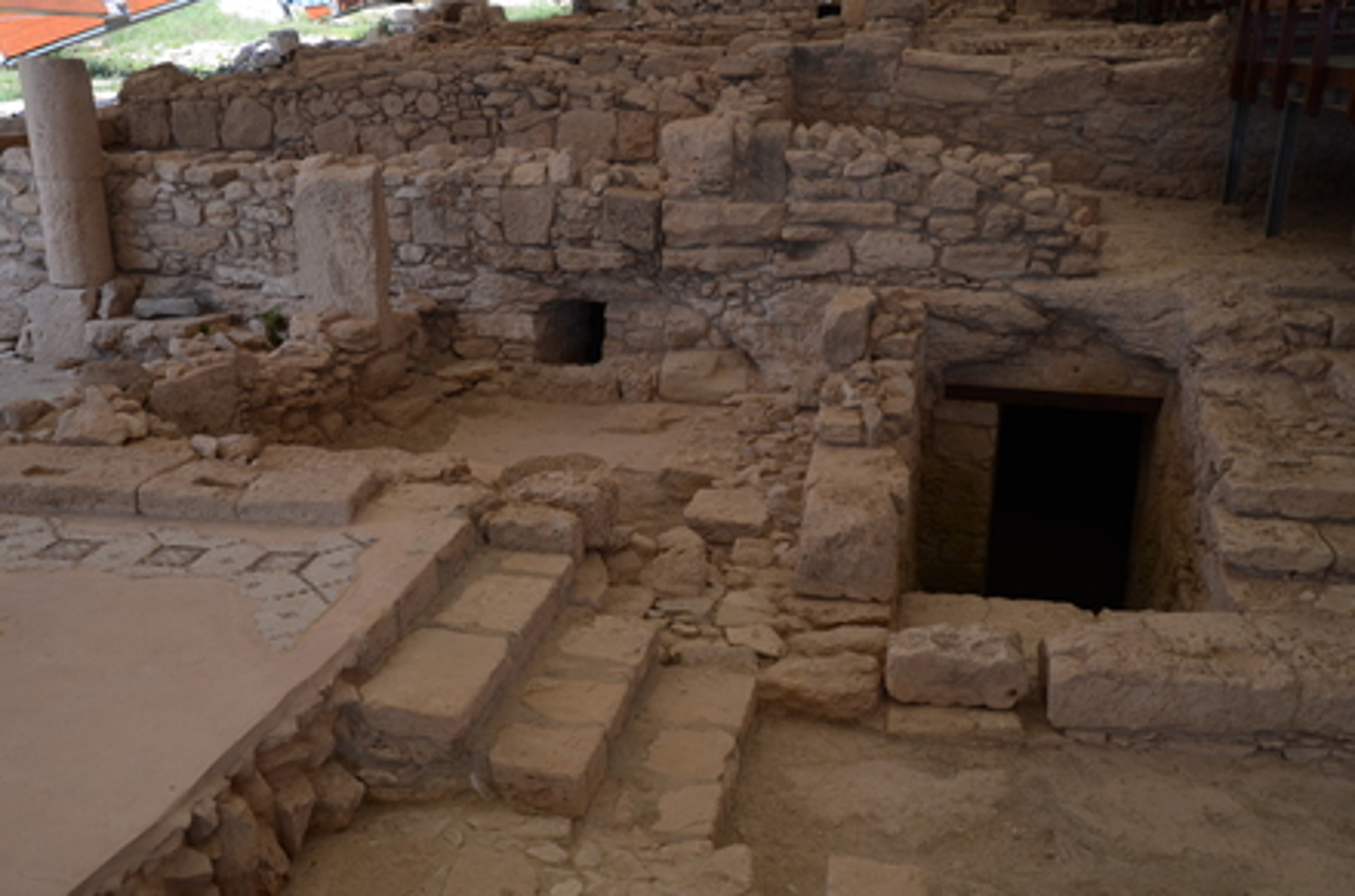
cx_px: 678
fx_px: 1239
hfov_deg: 57.3
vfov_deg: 39.8
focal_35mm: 33
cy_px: 448
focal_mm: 22
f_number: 5
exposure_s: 1/100
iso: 100
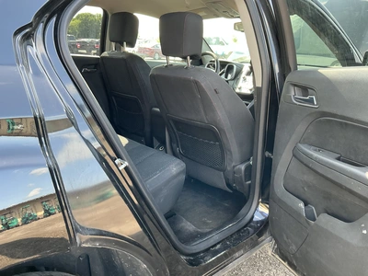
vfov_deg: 49.7
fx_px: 298
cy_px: 138
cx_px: 184
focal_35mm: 28
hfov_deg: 63.4
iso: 50
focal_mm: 3
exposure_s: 1/122
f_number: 1.8
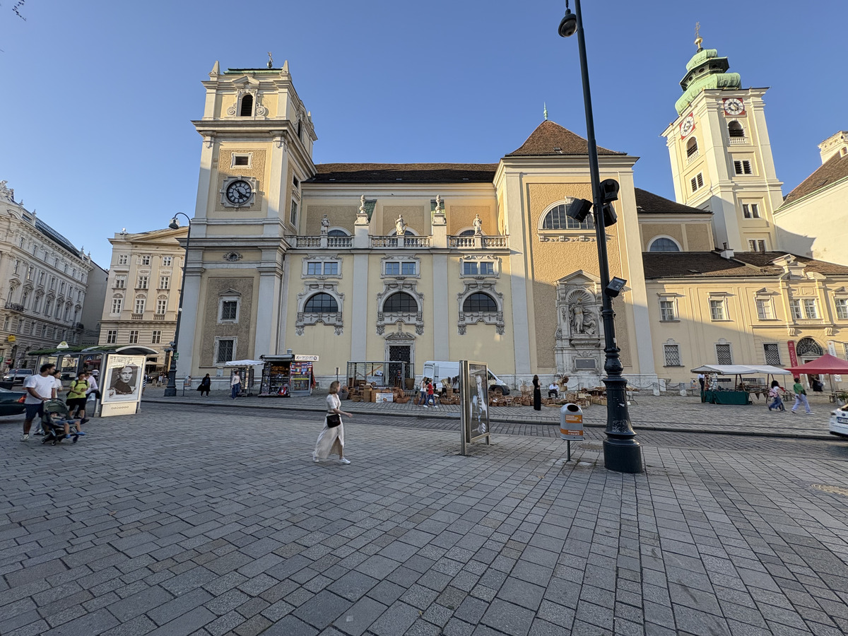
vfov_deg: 85.7
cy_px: 318
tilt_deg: +10.2
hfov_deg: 102.1
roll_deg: +0.5
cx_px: 424
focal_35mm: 14
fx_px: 343
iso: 64
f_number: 2.2
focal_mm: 2.22
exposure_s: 1/548
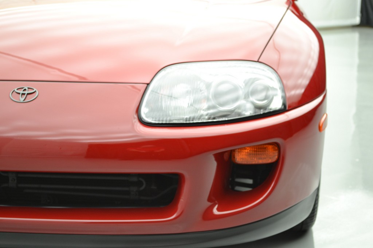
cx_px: 186
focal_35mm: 69
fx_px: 715
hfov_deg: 29.3
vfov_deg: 19.7
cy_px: 124
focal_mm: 46
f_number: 5.3
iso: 400
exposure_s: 1/20
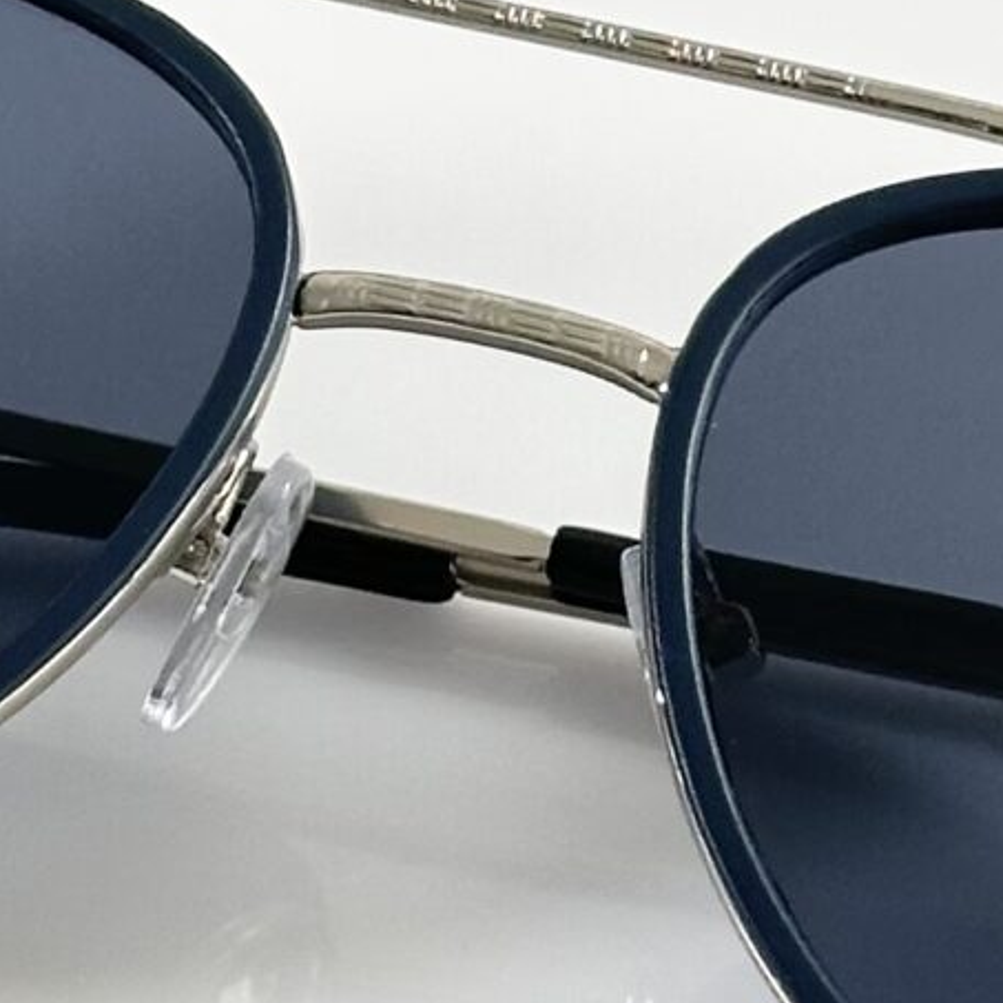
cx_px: 423
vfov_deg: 7.3
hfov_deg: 7.3
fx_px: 7868
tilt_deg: -49.6
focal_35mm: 240
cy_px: 578
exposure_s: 1/120
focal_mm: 6.86
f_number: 1.78
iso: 80
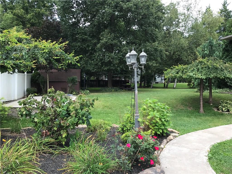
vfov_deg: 49.7
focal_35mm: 28
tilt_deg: -0.4
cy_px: 87
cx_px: 116
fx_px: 188
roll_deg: -1.7
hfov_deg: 63.4
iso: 20
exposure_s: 1/201
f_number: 1.8
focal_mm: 3.99
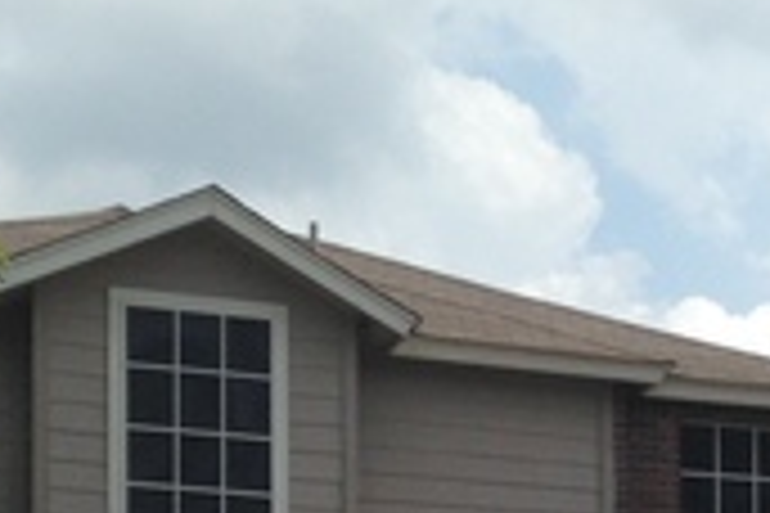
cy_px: 855
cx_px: 853
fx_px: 2866
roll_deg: -2.2
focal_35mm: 134
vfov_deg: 9.8
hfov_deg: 14.9
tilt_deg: +6.2
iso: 50
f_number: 2.4
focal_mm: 4.12
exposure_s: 1/2857
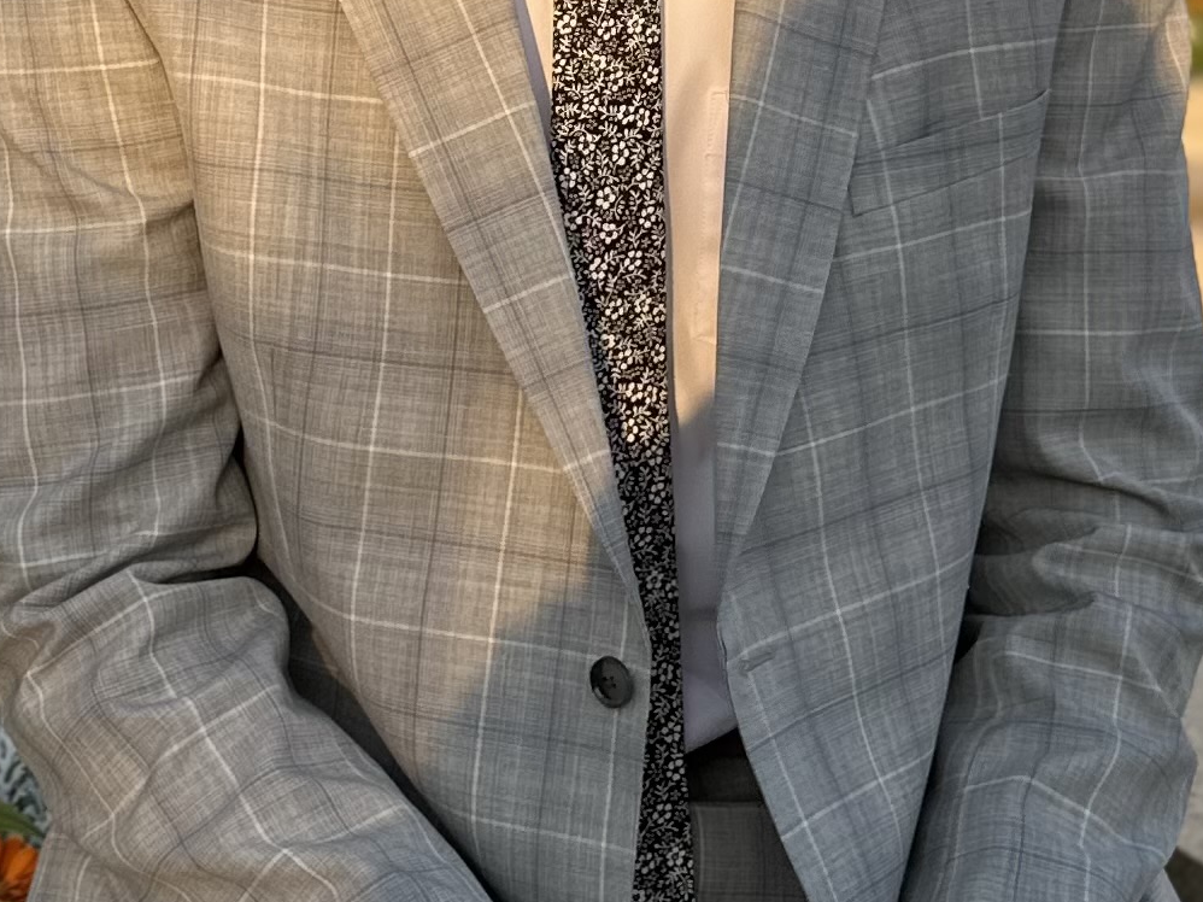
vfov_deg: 15.0
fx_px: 3370
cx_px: 650
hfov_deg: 20.2
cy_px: 62
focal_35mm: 97
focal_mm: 6.86
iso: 80
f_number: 1.78
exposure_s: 1/779
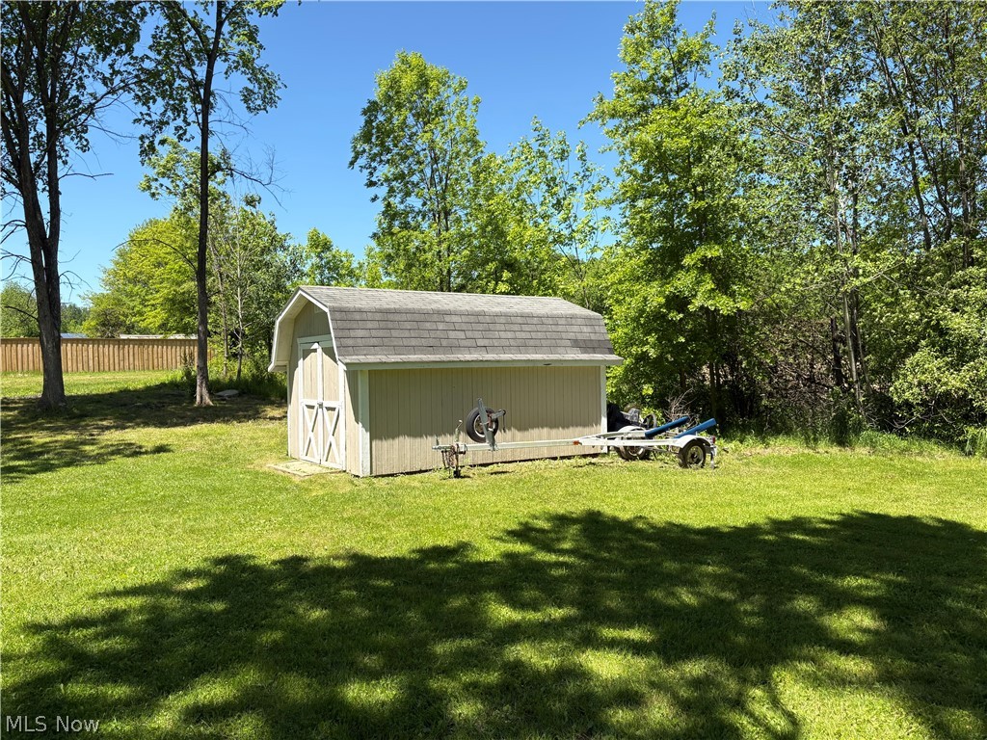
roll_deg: +3.0
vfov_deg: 53.1
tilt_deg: -1.0
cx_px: 494
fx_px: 741
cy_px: 370
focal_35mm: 26
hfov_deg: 67.3
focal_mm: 5.96
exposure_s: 1/1799
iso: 50
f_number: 1.6
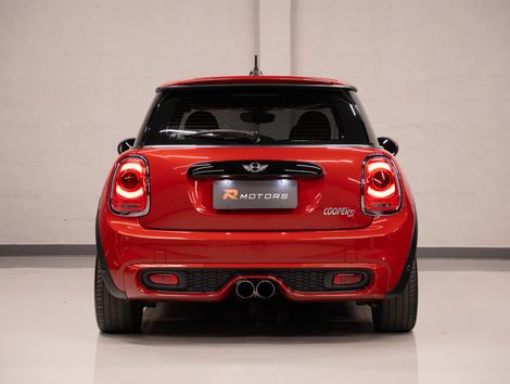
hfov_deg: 26.7
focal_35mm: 73
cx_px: 255
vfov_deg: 20.3
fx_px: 1073
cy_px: 192
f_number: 3.5
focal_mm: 67.1
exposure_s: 1/100
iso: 4000
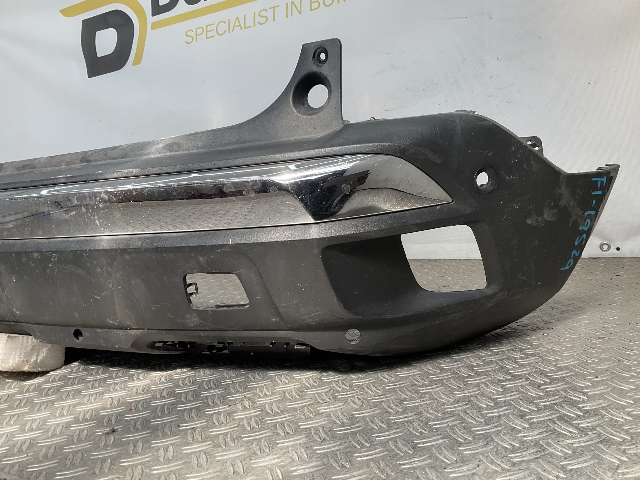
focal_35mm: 32
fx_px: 592
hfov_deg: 56.8
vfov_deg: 44.2
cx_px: 323
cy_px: 234
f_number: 1.8
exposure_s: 1/265
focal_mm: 3
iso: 16
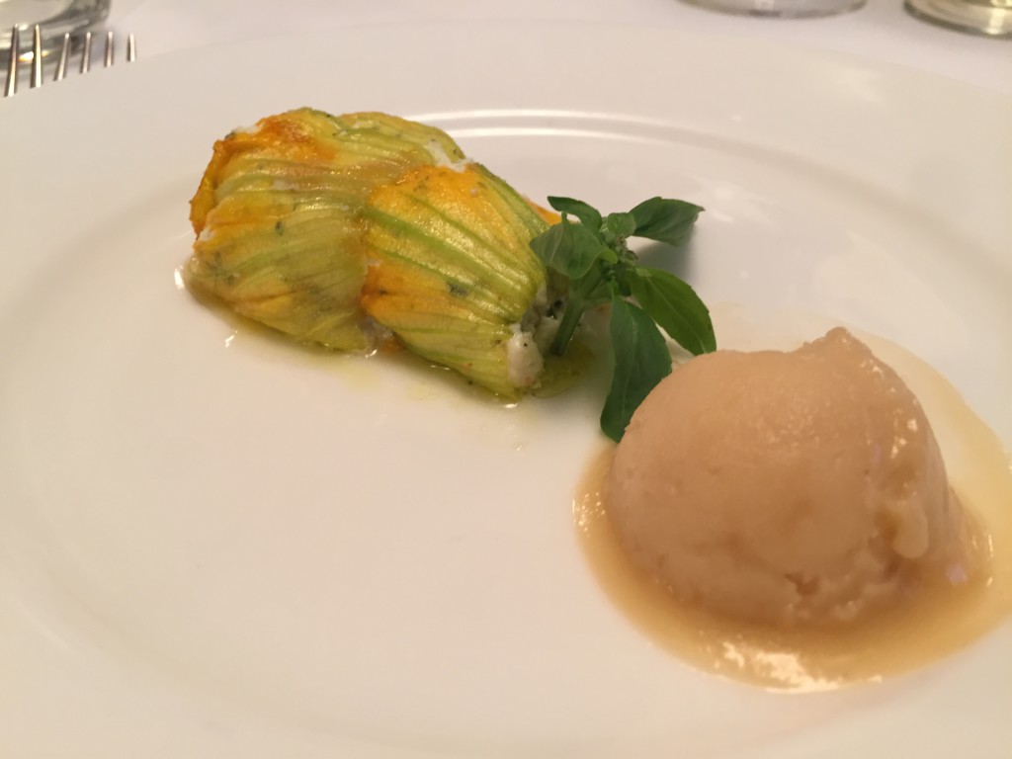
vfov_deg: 48.2
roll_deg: +0.0
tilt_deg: -36.4
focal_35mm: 29
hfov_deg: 61.7
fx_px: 848
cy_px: 380
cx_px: 506
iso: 100
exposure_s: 1/33
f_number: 2.2
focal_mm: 4.15
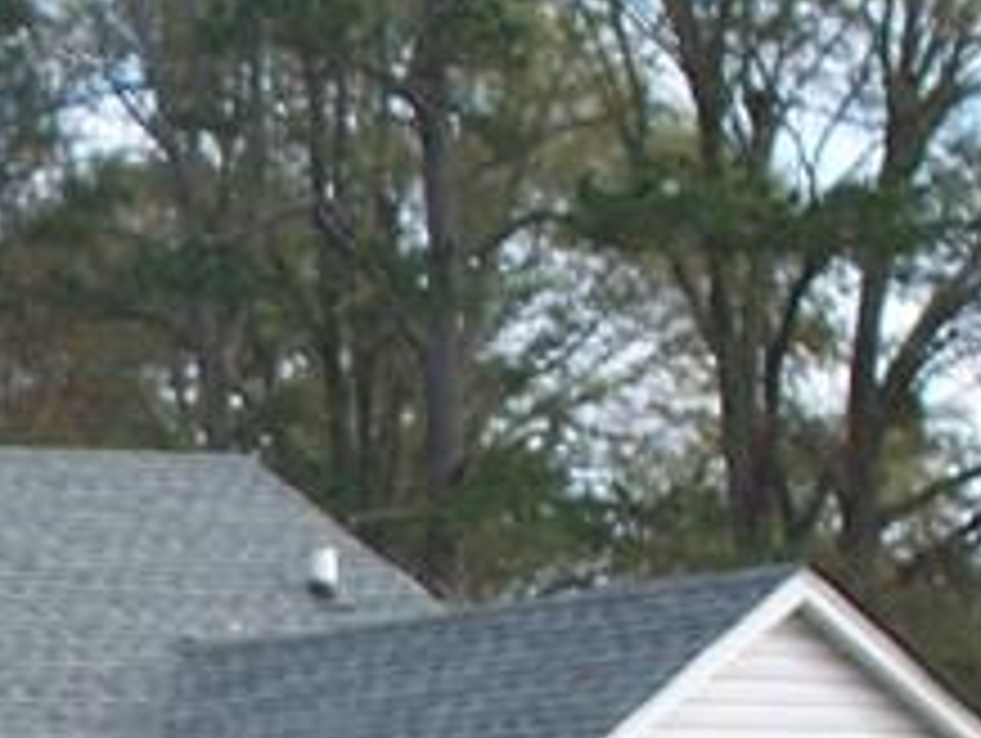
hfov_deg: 11.1
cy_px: 1170
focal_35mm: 169
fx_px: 4795
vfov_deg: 8.6
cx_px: -652
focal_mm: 7.54
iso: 64
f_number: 2.8
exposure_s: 1/320
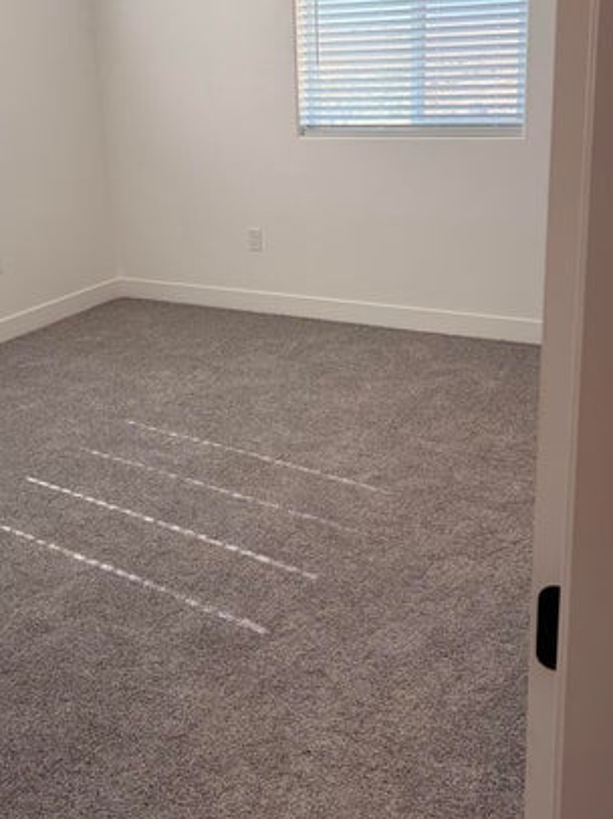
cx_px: 242
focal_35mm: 41
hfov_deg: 35.0
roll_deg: +1.9
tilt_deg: -16.3
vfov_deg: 45.4
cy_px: 307
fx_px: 969
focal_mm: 5.96
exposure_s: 1/261
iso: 50
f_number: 1.6
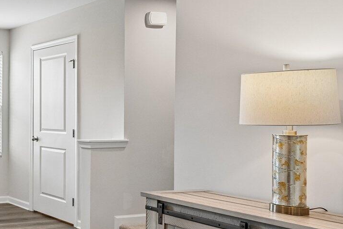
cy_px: 83
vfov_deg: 29.1
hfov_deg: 31.5
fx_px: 438
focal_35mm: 46
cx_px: -117
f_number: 8
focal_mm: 16
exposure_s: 1/80
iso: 800
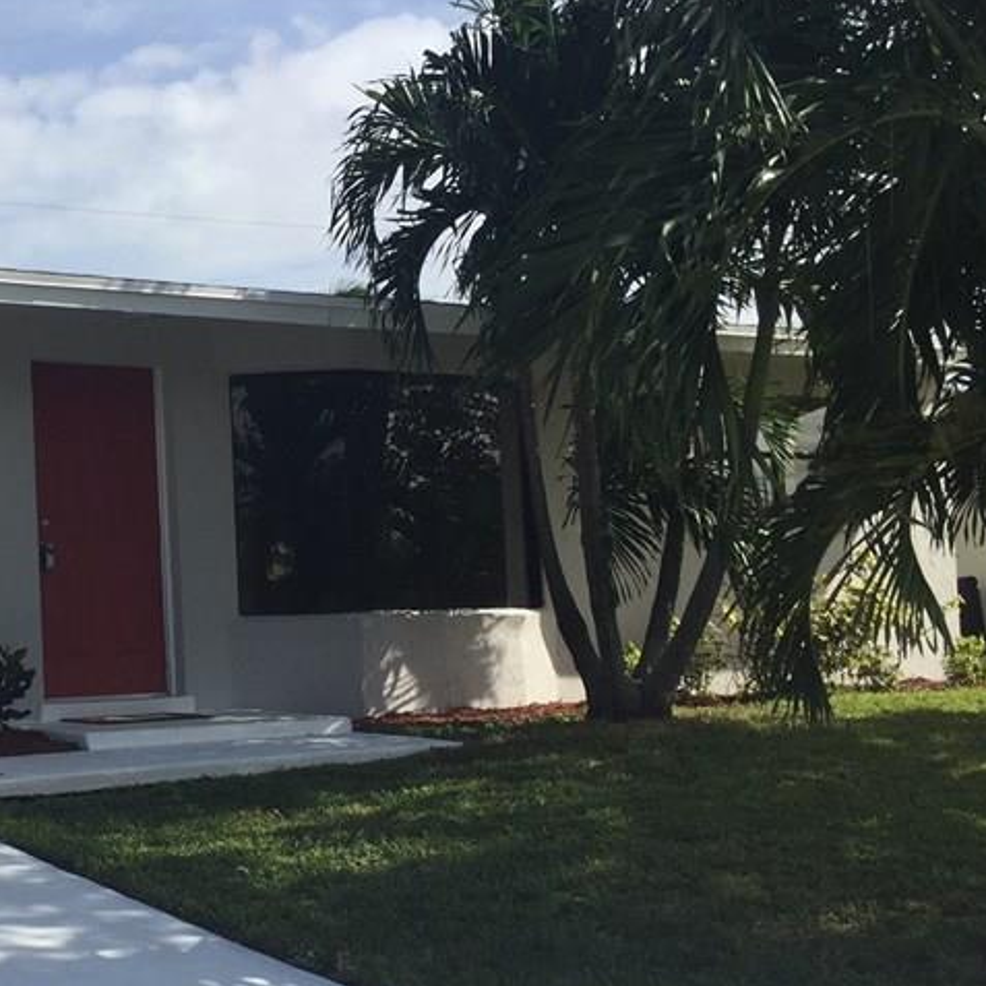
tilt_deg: +1.3
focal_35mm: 55
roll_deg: +1.0
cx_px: -17
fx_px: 1772
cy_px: 575
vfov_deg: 31.0
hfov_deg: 29.0
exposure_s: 1/2475
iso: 32
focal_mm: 4.15
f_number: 2.2
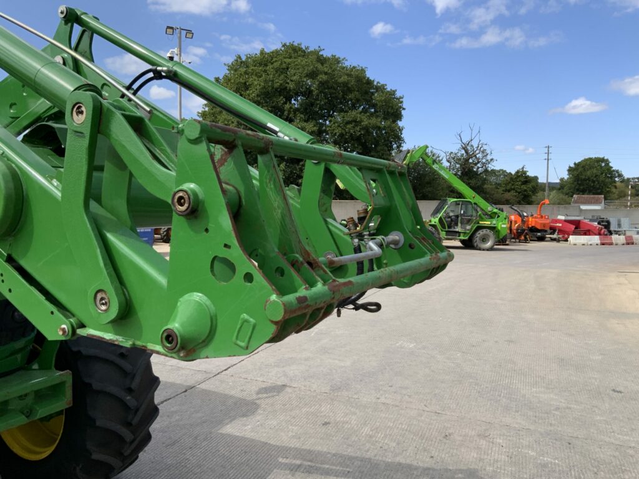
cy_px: 240
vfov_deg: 48.2
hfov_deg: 61.7
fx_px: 535
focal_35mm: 29
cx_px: 320
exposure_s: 1/1279
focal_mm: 3
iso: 16
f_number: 1.8
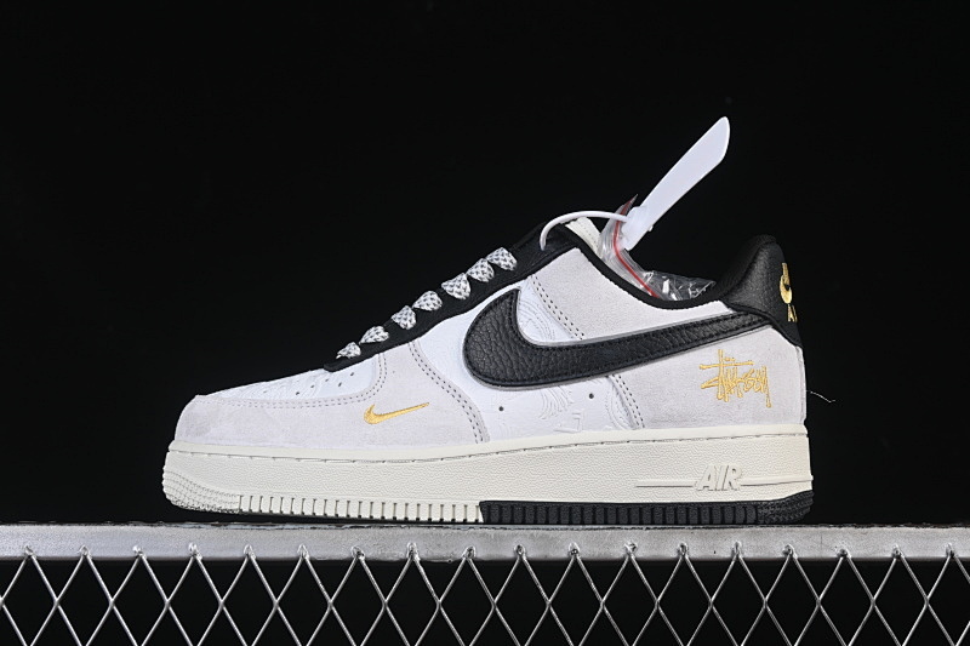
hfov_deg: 27.0
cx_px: 485
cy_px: 323
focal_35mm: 75
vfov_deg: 18.2
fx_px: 2020
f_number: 8
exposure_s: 1/80
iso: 160
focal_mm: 50
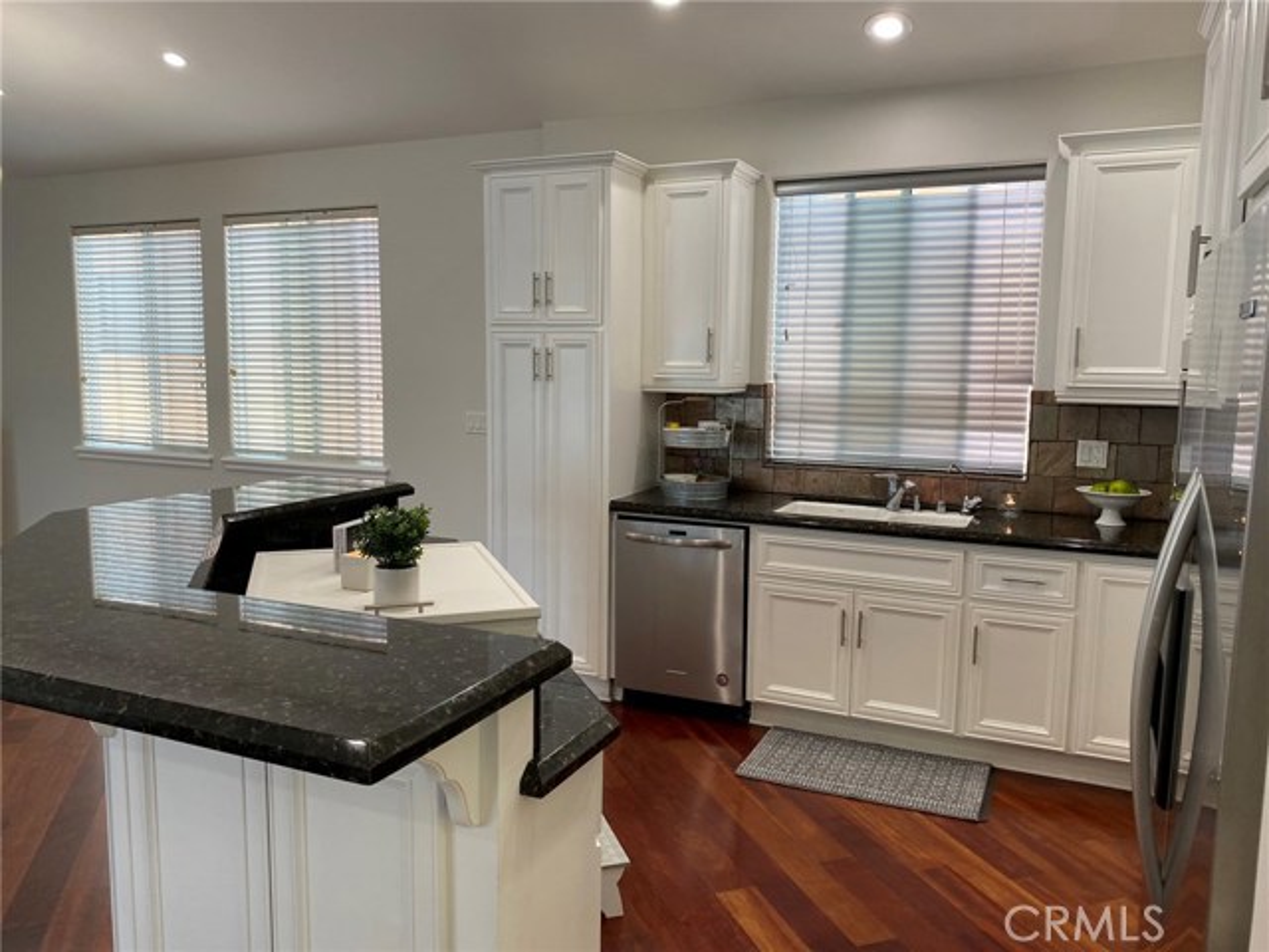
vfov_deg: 53.1
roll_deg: -1.2
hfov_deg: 67.3
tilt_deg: -5.6
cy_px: 476
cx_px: 634
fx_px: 953
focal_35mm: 26
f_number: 1.8
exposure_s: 1/120
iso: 100
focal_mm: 4.25
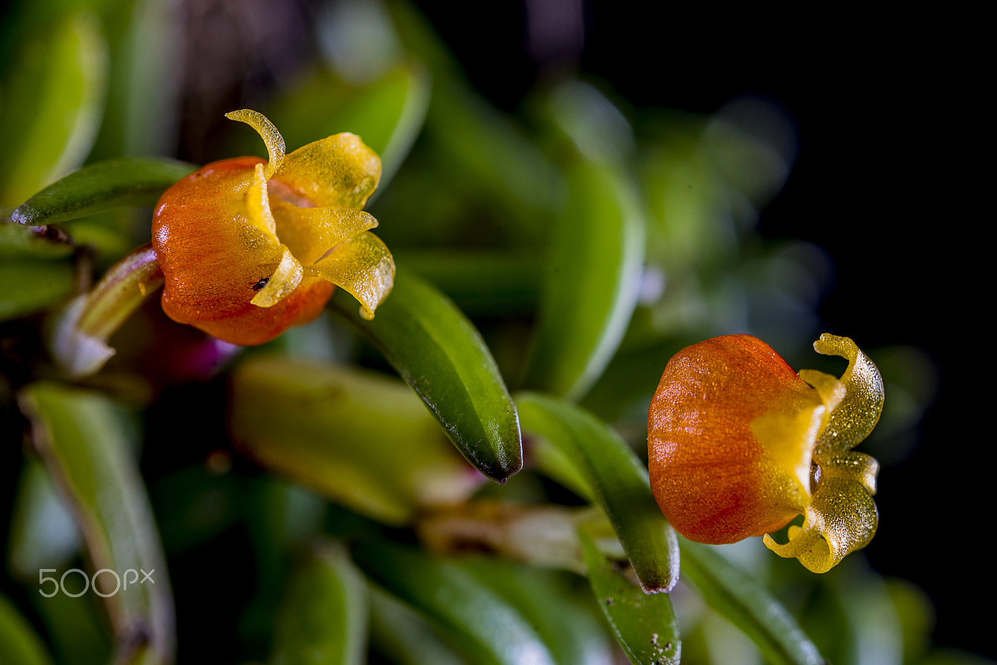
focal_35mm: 60
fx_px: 1662
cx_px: 498
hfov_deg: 33.4
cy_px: 332
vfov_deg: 22.6
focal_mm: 60
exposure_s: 1/4
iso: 50
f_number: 16
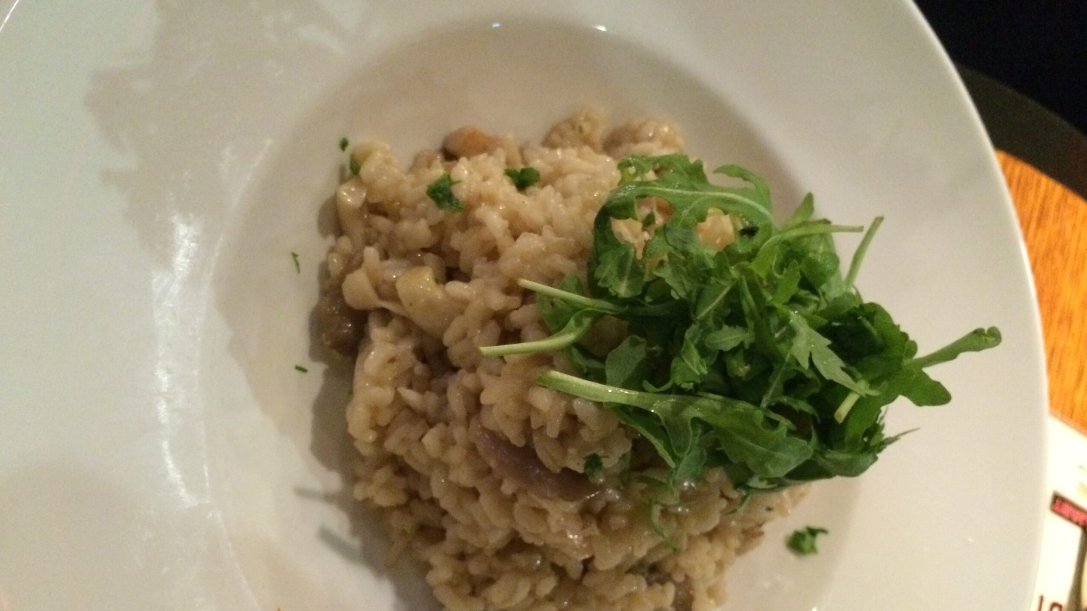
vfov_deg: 36.4
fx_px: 922
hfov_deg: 61.0
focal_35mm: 32
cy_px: 400
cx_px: 549
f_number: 2.2
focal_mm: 4.15
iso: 640
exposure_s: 1/15
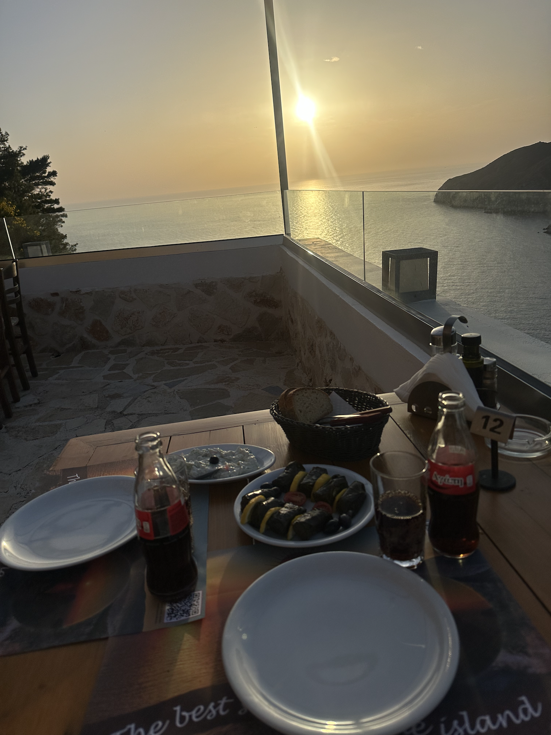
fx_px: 509
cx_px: 276
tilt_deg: -19.9
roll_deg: +5.7
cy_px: 368
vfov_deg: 71.6
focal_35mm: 24
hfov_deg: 56.8
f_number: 1.78
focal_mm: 6.86
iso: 80
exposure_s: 1/18519
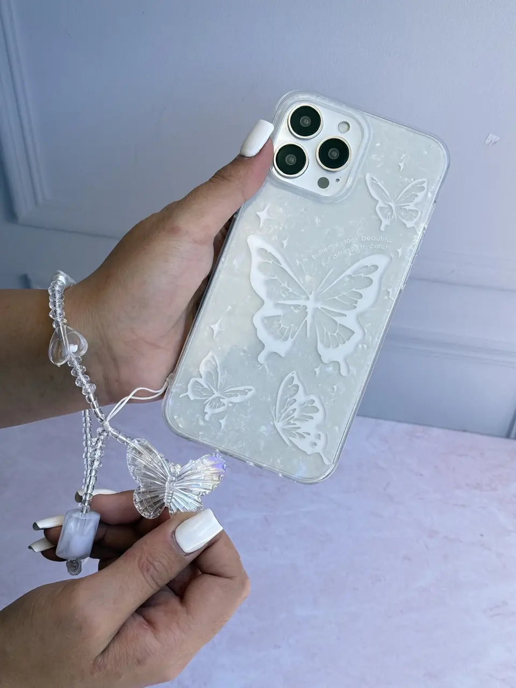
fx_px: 954
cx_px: 258
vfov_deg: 39.7
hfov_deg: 30.3
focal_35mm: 48
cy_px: 344
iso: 64
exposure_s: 1/699
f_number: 1.78
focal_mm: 6.76
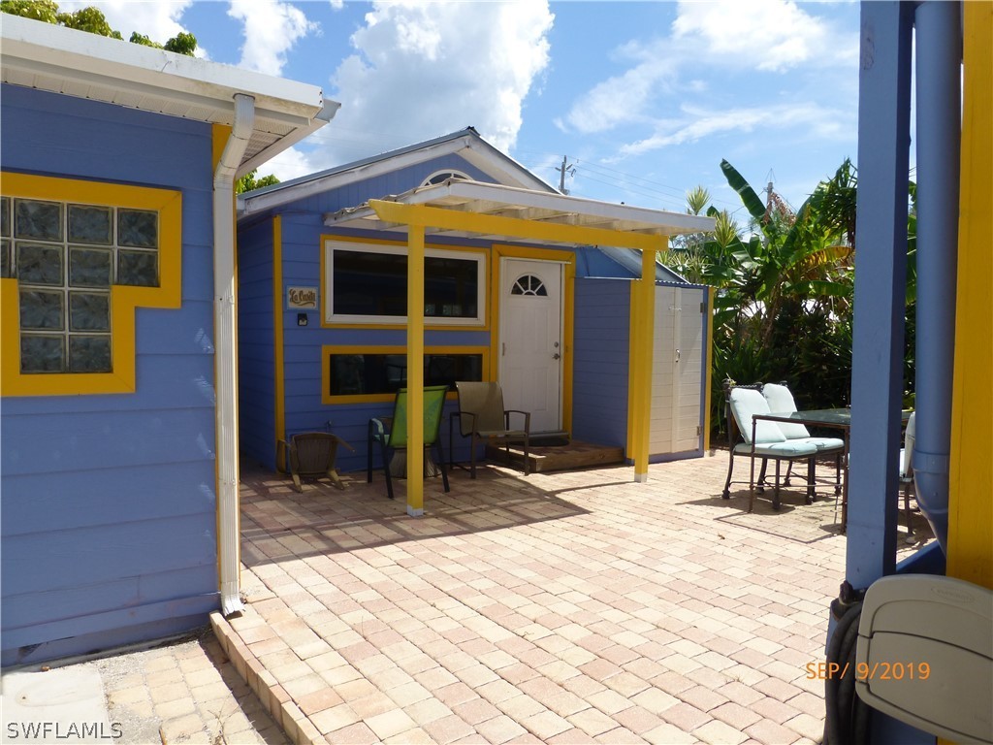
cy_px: 372
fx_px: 688
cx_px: 496
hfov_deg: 71.6
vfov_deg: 56.8
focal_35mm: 24
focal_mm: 4.3
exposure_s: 1/1000
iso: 100
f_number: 4
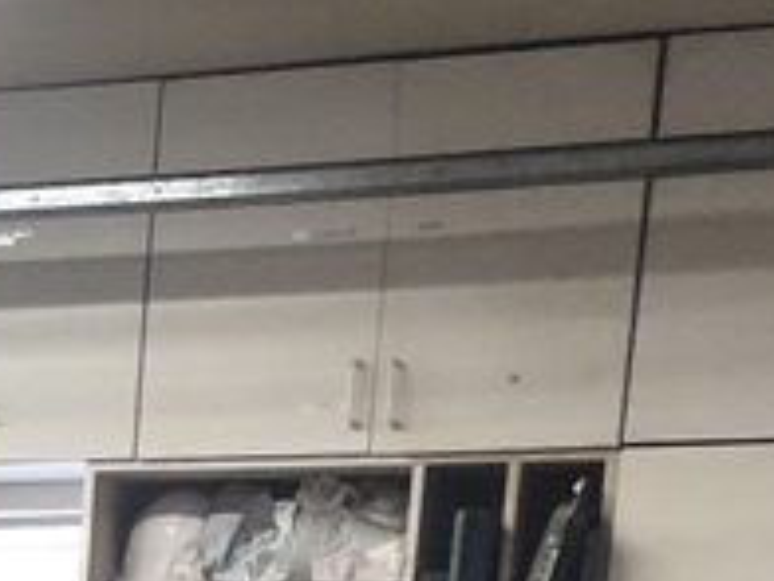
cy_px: 1478
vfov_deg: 9.0
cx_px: -813
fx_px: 3265
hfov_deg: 11.9
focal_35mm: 146
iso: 32
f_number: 1.8
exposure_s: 1/30
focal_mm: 4
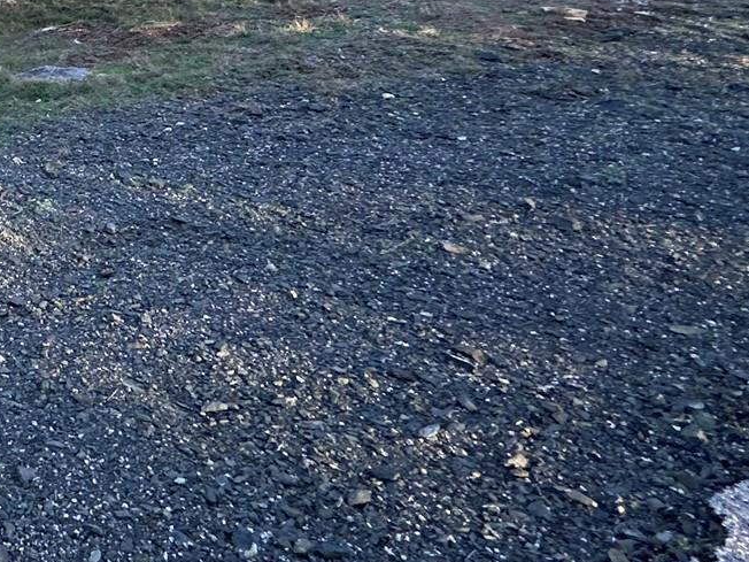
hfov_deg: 31.0
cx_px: -272
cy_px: -129
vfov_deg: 28.3
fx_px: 952
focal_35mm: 44
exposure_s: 1/424
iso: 40
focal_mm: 2.22
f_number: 2.2
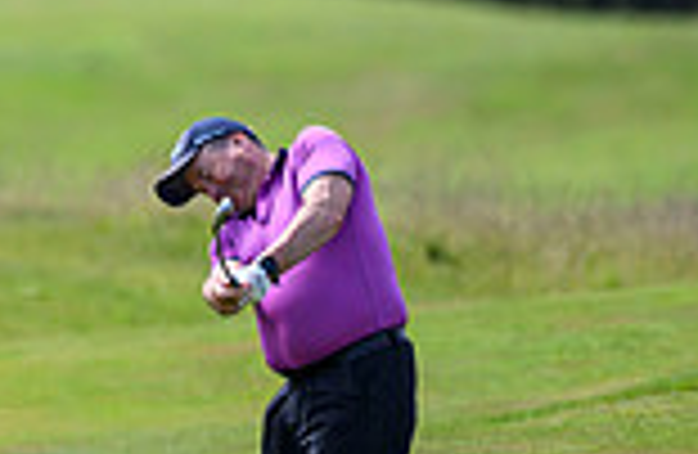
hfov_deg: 0.9
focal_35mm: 2271
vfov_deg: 0.6
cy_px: 72
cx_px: -444
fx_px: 43725
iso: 500
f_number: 4
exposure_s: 1/2500
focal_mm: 560
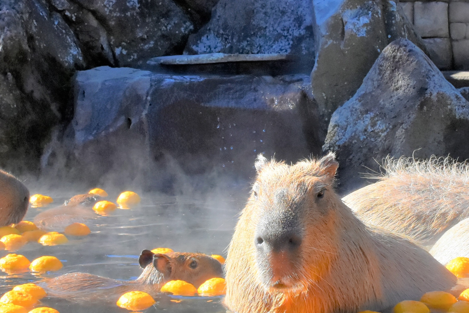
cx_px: 353
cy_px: 186
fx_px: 1185
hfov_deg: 22.2
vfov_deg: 15.0
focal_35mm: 91
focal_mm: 24
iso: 1600
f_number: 7.1
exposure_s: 1/1600
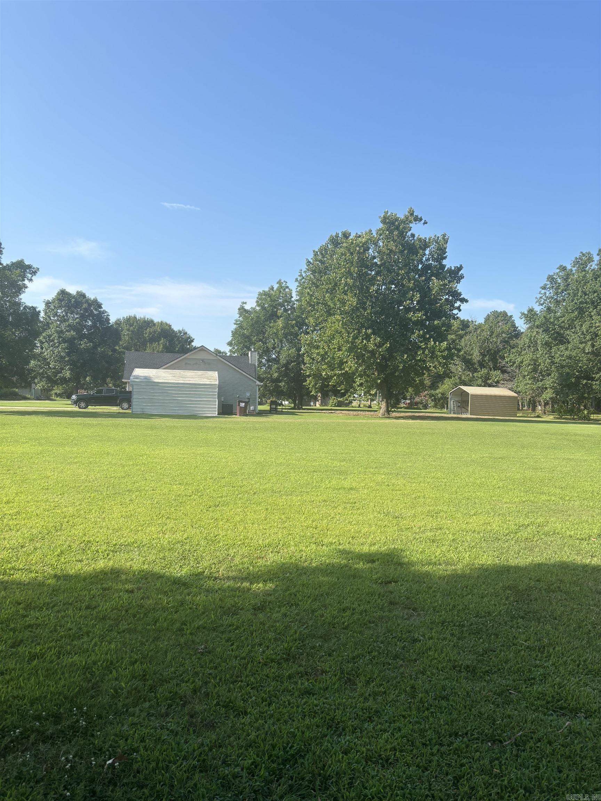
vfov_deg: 67.3
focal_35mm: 26
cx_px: 300
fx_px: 602
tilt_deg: +0.2
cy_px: 400
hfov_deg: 53.1
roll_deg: -2.8
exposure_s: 1/2242
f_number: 1.6
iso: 50
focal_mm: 5.96
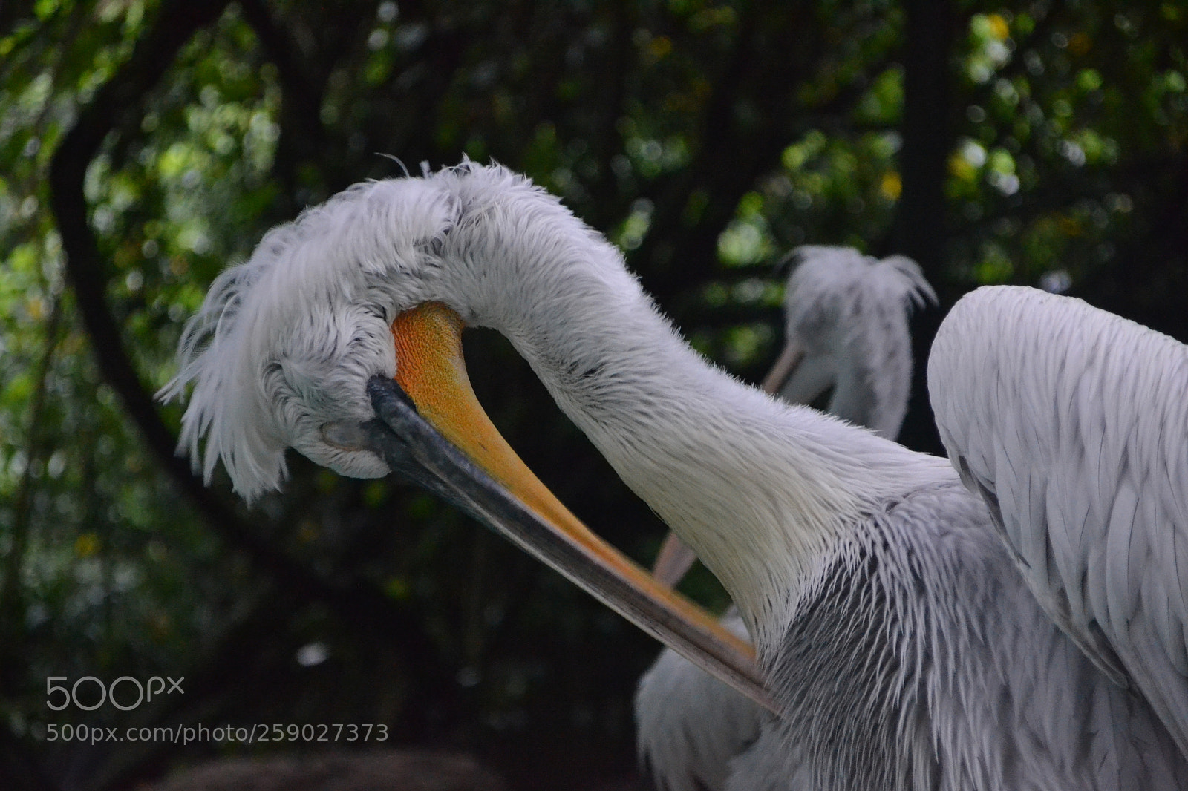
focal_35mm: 174
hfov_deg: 11.8
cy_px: 396
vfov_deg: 7.9
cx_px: 594
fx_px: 5740
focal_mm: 116
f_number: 5.6
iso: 3200
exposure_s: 1/30
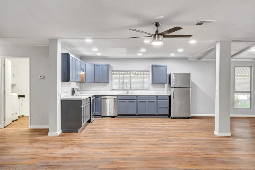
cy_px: 88
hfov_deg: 60.3
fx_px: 219
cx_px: 126
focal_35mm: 31
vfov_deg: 42.3
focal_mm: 20
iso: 640
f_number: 9
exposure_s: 1/6
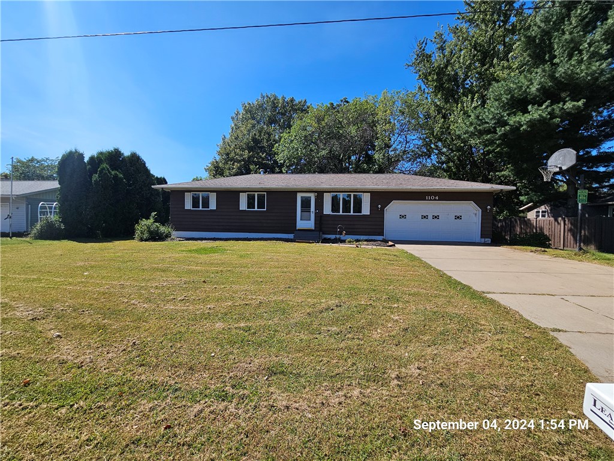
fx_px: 231
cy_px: 230
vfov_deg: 89.9
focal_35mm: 13
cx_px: 307
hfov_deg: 106.2
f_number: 2.2
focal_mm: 2.2
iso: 50
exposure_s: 1/1951
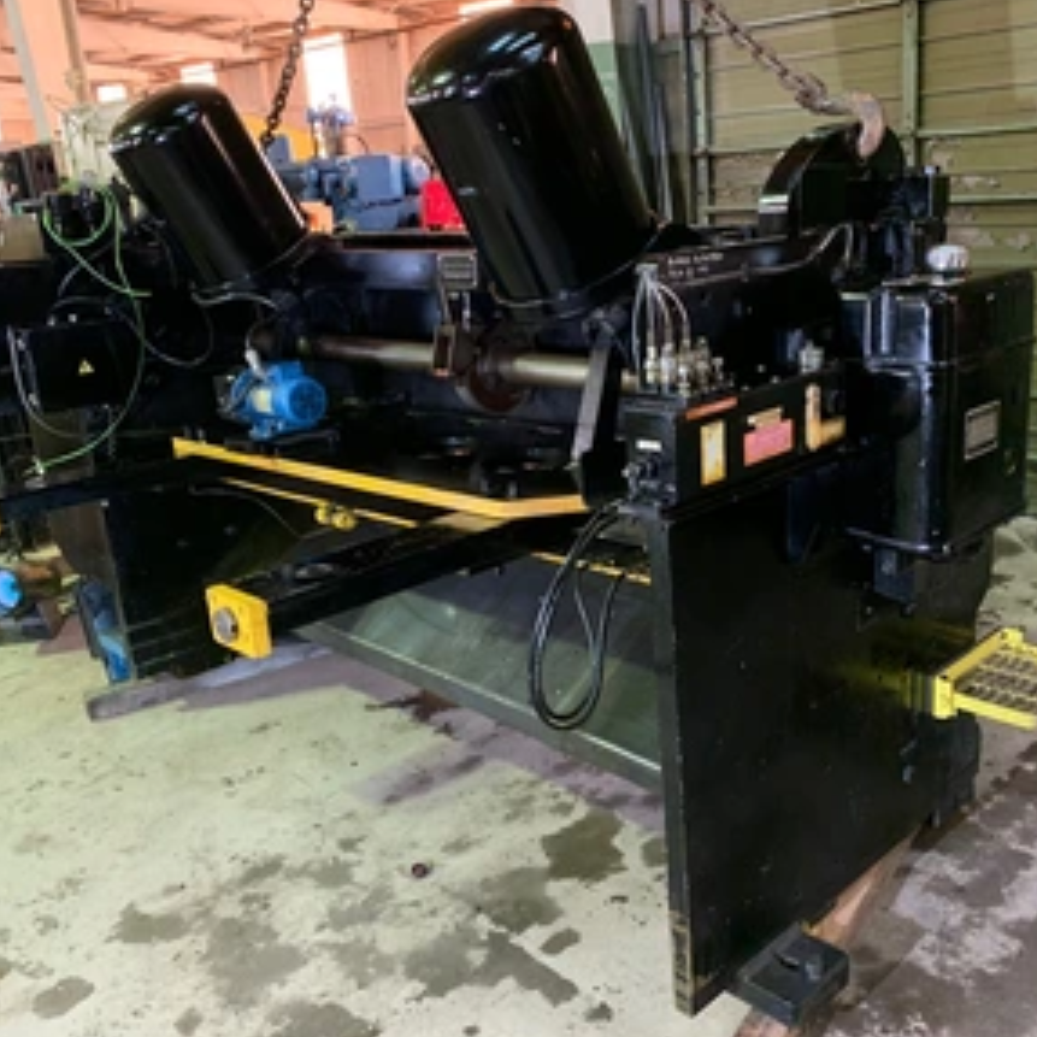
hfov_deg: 50.9
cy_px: 528
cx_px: 600
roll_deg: +3.7
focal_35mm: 32
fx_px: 1085
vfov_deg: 51.1
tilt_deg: -14.8
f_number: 1.8
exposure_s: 1/30
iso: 640
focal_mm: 4.25
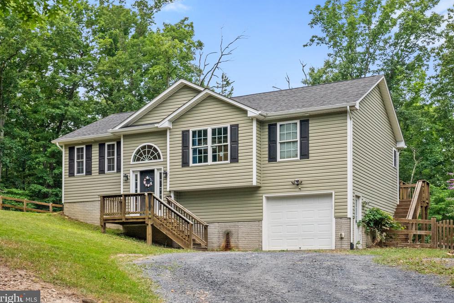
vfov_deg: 30.5
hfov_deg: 44.5
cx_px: 222
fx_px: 555
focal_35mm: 44
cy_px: 152
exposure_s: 1/80
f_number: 8
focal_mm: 43
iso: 1250
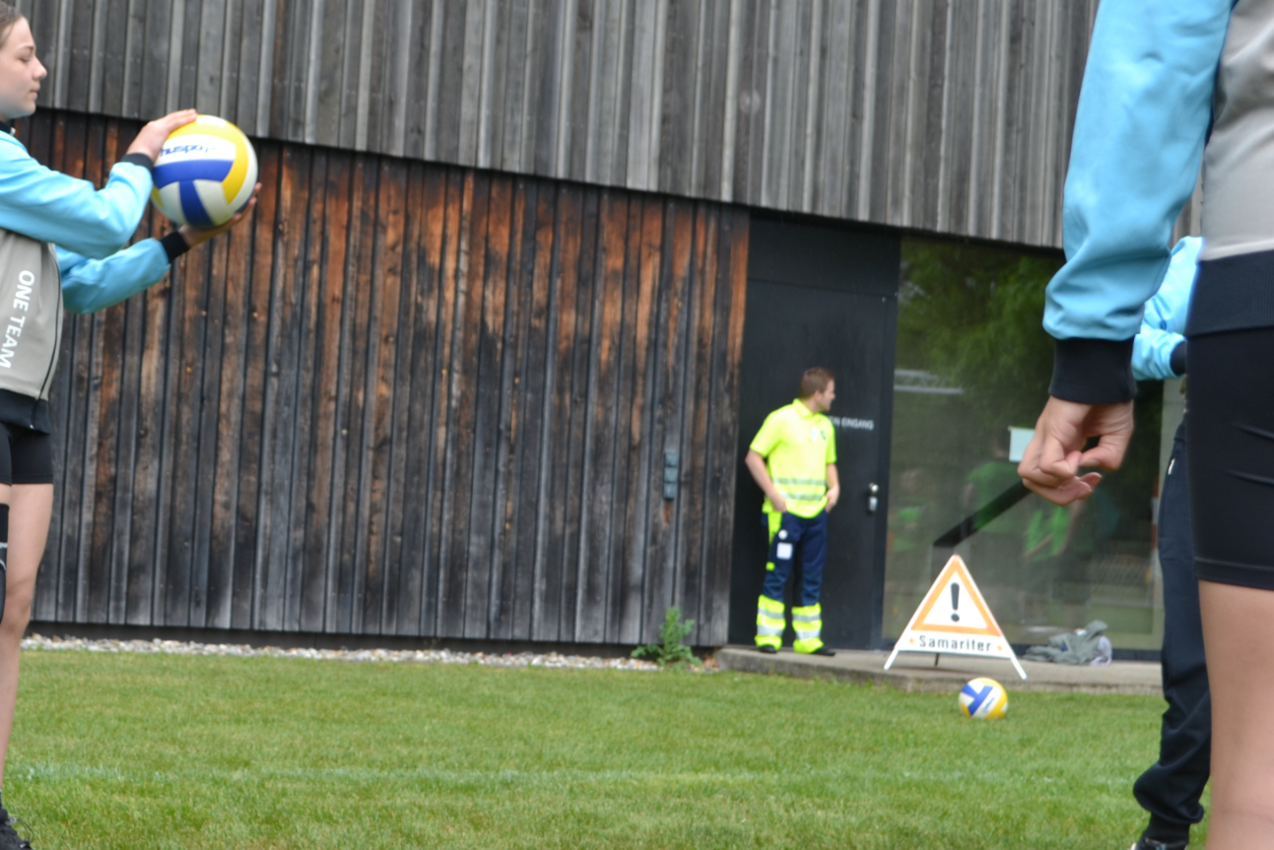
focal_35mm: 76
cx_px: 275
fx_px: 2689
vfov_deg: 17.9
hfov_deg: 26.2
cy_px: 361
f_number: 5.6
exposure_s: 1/125
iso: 100
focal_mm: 32
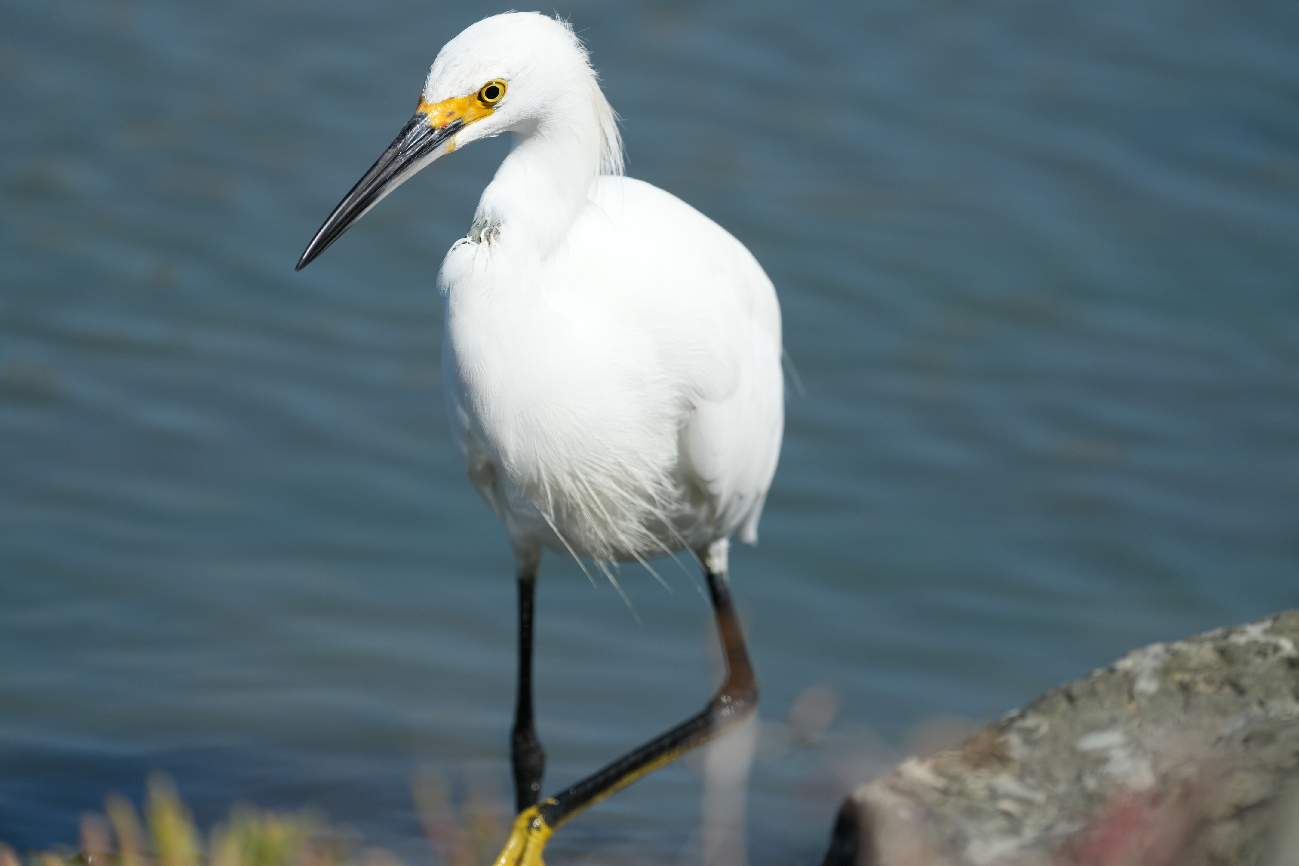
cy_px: 433
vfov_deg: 2.5
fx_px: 20205
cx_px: 650
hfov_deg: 3.7
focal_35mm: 560
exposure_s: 1/2500
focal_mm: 560
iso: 500
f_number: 6.3
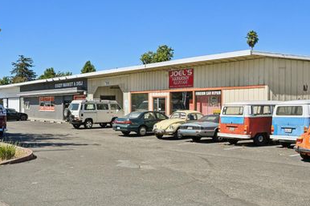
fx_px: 384
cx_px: 126
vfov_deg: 30.1
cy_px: 105
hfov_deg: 43.7
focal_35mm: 45
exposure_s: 1/2500
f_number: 11
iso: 1600
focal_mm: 34.5
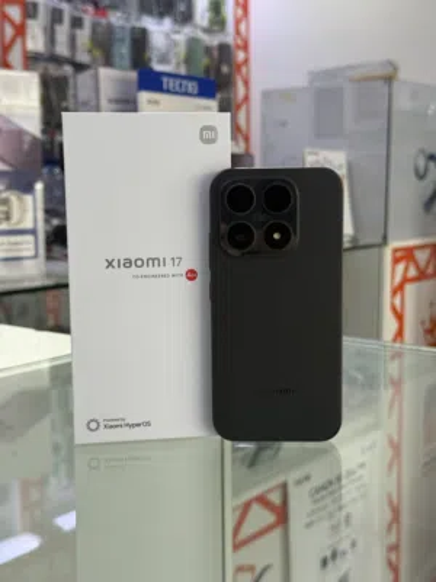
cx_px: 218
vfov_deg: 39.7
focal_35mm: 48
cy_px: 291
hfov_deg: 30.3
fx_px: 806
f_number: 1.78
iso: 80
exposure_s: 1/663
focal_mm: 6.76
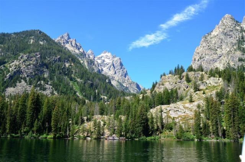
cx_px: 122
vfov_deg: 39.7
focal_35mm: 33
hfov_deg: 57.4
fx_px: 224
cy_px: 81
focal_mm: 22
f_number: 9
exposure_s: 1/320
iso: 200
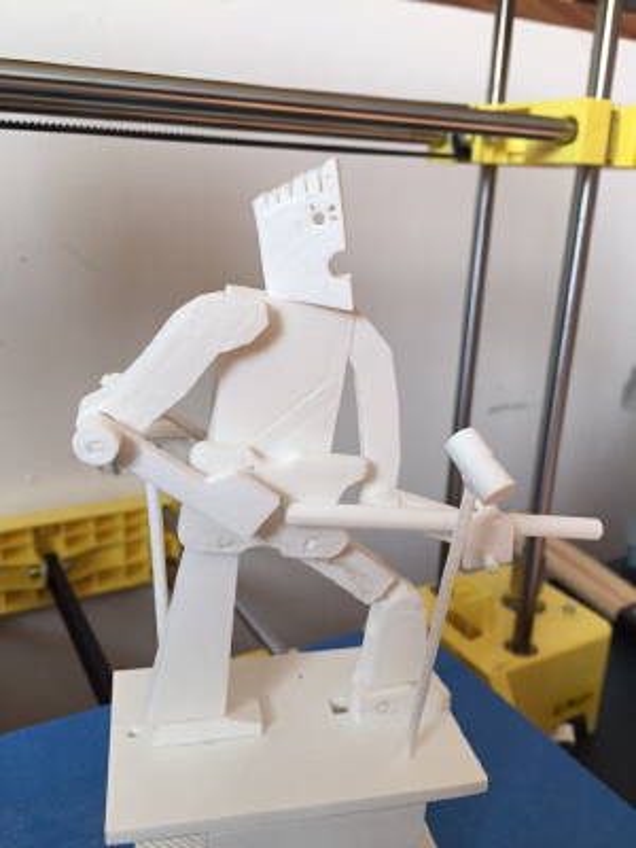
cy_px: 424
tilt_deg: -12.8
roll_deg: +0.0
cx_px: 318
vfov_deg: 61.7
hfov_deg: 48.2
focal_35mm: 29
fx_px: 710
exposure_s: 1/100
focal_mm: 4.15
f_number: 2.2
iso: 40
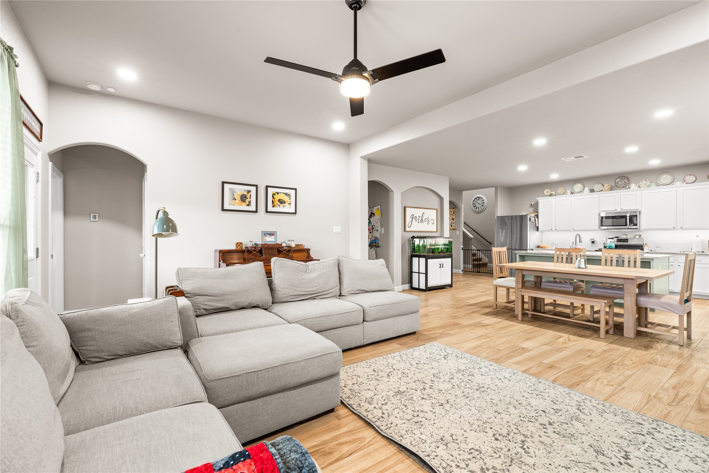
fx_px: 315
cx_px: 354
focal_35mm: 16
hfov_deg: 96.7
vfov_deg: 73.7
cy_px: 236
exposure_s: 2.5
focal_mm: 16
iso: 200
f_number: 9
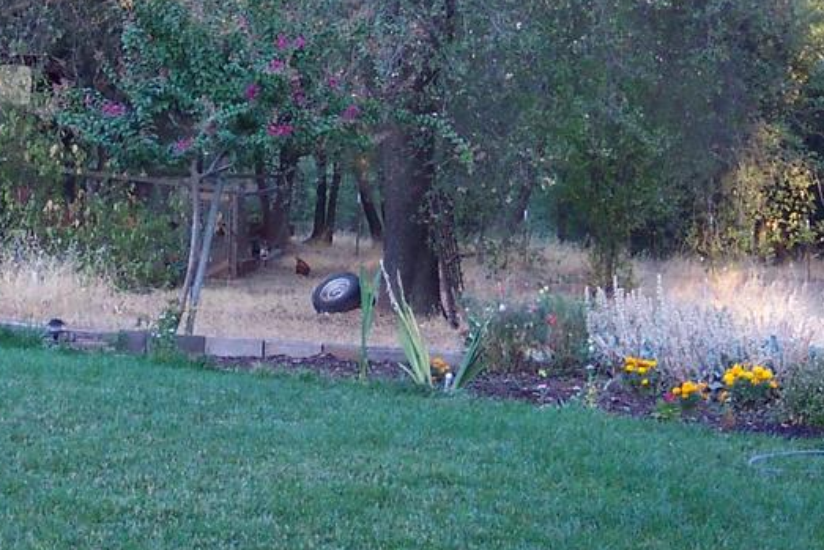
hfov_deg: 21.9
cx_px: 455
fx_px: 2129
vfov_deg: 14.6
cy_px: 102
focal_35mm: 93
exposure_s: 1/90
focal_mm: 8
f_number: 2.8
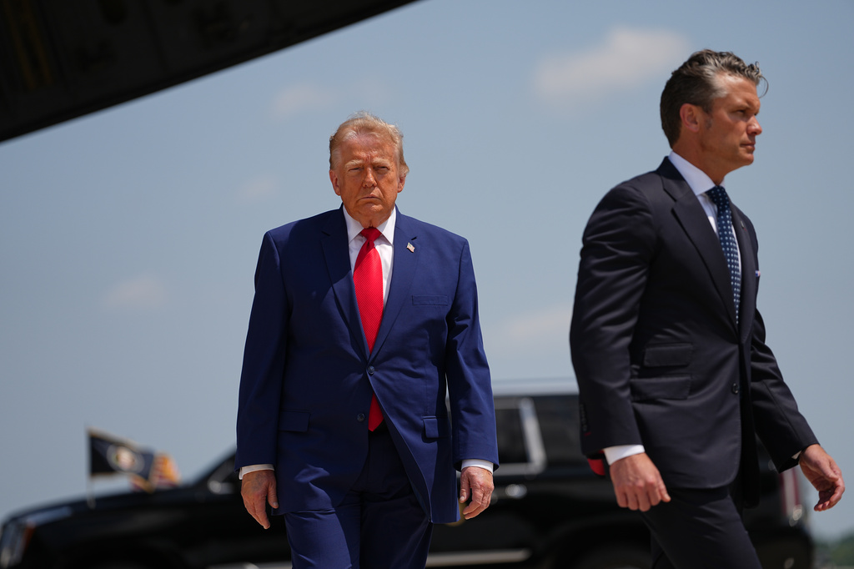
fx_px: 3747
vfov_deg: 8.7
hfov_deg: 13.0
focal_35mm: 158
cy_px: 284
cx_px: 427
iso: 80
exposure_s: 1/3200
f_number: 2.8
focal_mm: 158
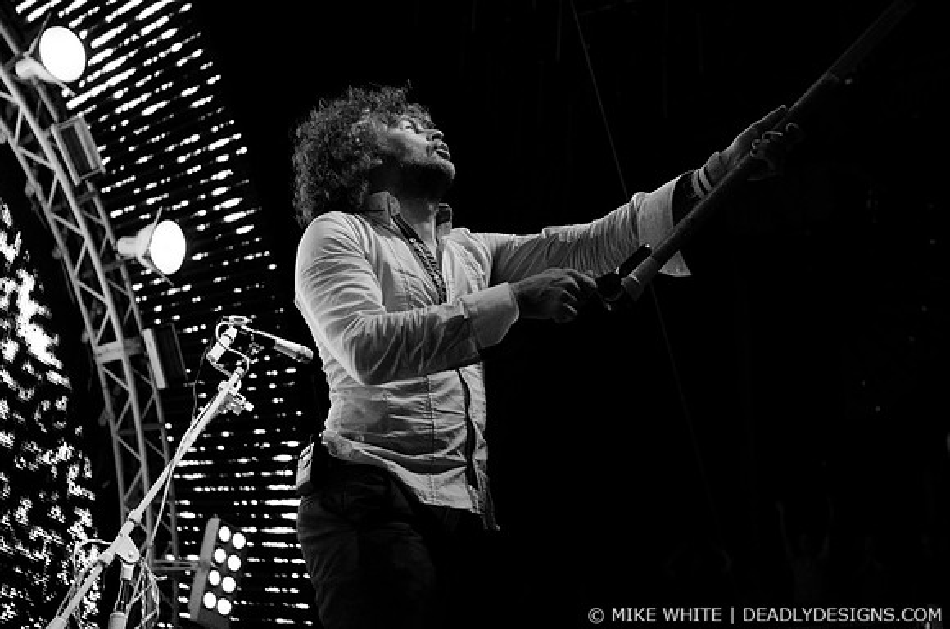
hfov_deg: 43.7
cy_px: 314
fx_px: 1185
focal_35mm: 45
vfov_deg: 29.7
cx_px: 475
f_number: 3.5
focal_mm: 30
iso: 1600
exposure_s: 1/500
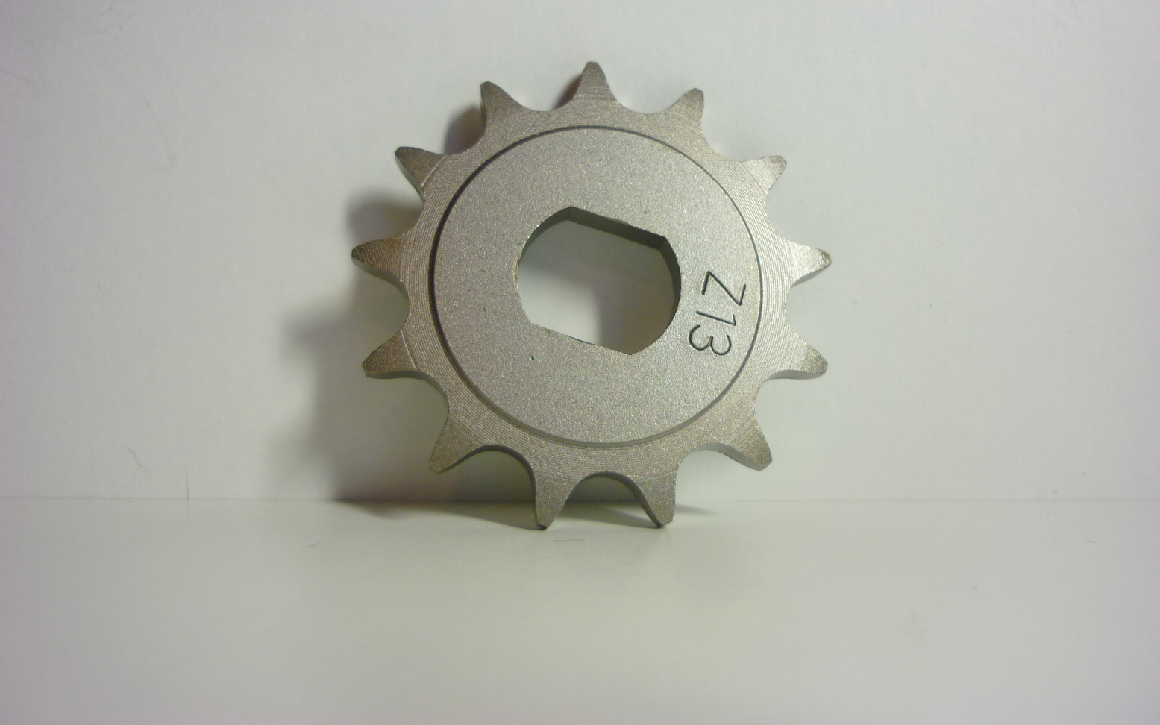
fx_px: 1138
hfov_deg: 54.0
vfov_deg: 35.2
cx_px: 576
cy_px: 286
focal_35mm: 36
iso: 80
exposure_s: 1/25
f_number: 2.8
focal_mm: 5.5
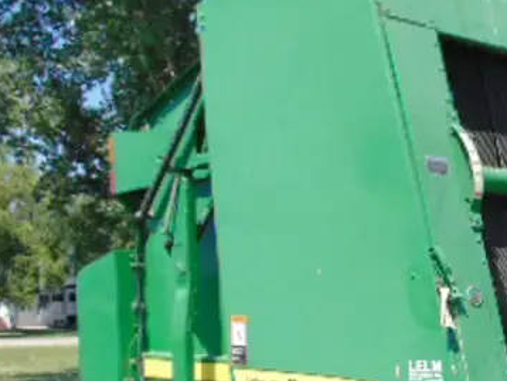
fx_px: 982
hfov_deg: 27.4
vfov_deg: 21.5
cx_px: 503
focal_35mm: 67
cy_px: 337
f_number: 7.7
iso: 80
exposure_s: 1/200
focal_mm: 4.5
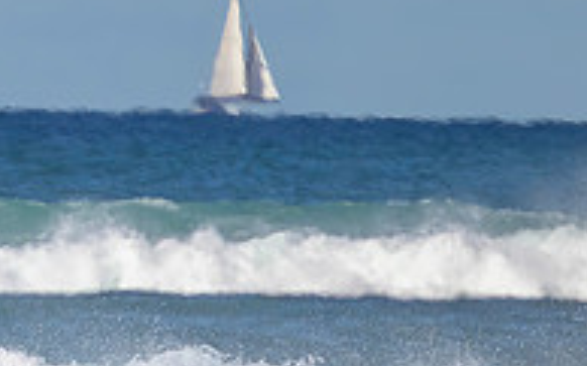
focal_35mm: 2546
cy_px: 525
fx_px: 40706
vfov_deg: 0.5
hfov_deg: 0.8
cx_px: -73
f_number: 11
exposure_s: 1/2000
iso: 1000
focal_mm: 800
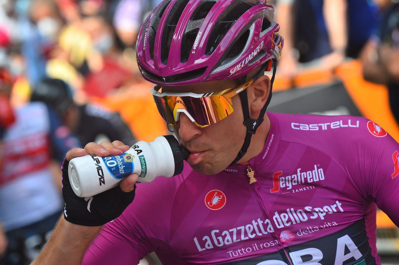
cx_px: 200
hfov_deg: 8.2
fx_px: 2769
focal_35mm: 250
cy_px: 132
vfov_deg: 5.5
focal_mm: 250
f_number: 8
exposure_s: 1/800
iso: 640
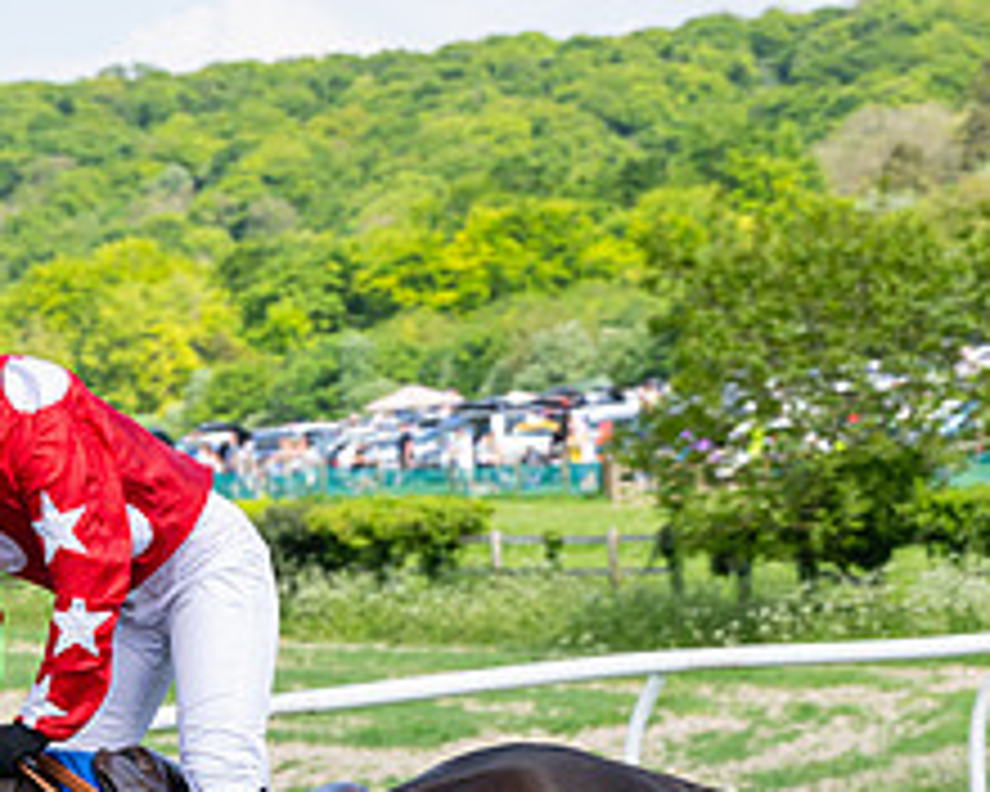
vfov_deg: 7.6
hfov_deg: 9.5
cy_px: 972
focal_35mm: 202
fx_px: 5919
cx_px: -38
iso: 200
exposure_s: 1/800
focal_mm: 70
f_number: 5.6
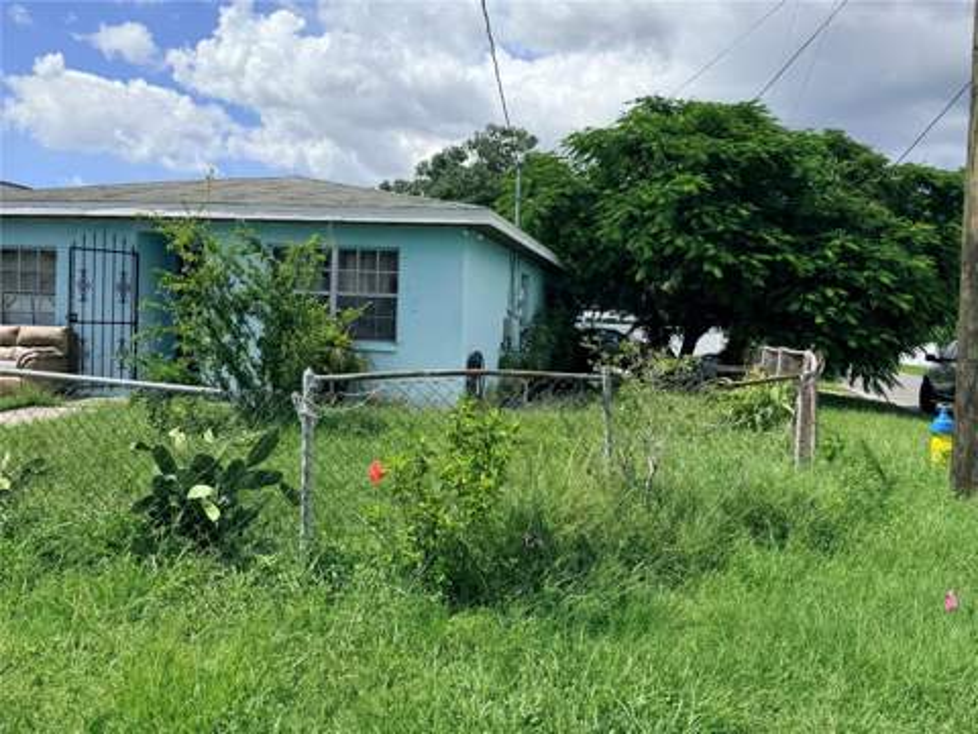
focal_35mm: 24
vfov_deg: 56.8
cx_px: 489
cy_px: 367
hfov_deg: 71.6
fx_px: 678
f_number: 1.78
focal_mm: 6.76
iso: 80
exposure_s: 1/8130
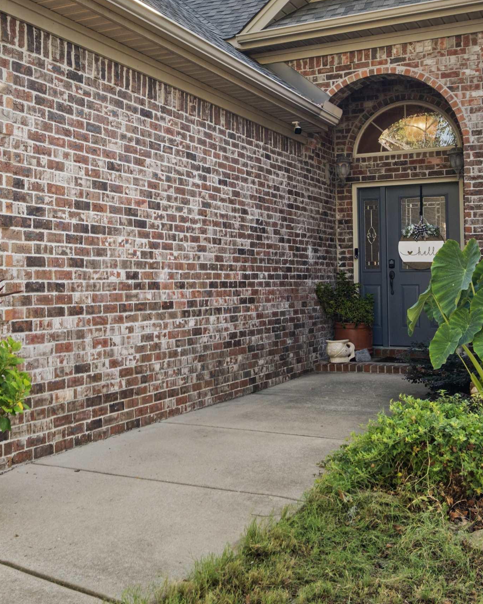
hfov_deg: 34.0
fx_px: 786
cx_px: 189
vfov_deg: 41.8
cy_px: 246
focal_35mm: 44
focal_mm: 17.4
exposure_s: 1/25
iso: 400
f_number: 6.4
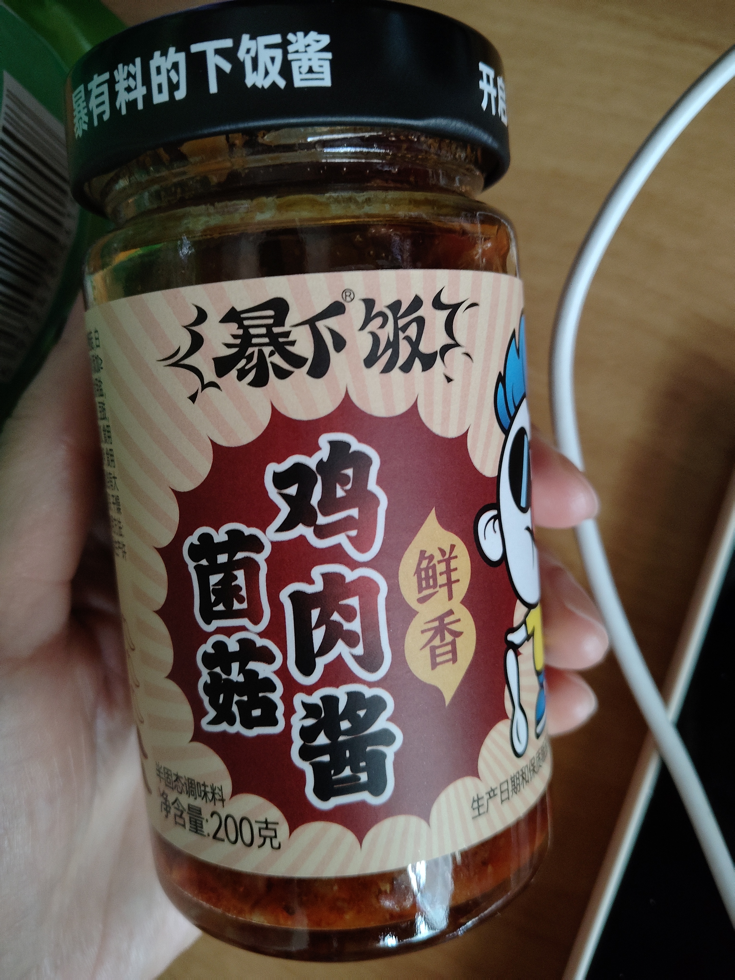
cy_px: 490
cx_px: 368
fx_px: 764
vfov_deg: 65.3
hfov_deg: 51.4
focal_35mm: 27
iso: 2847
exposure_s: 1/25
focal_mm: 4.05
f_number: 1.8
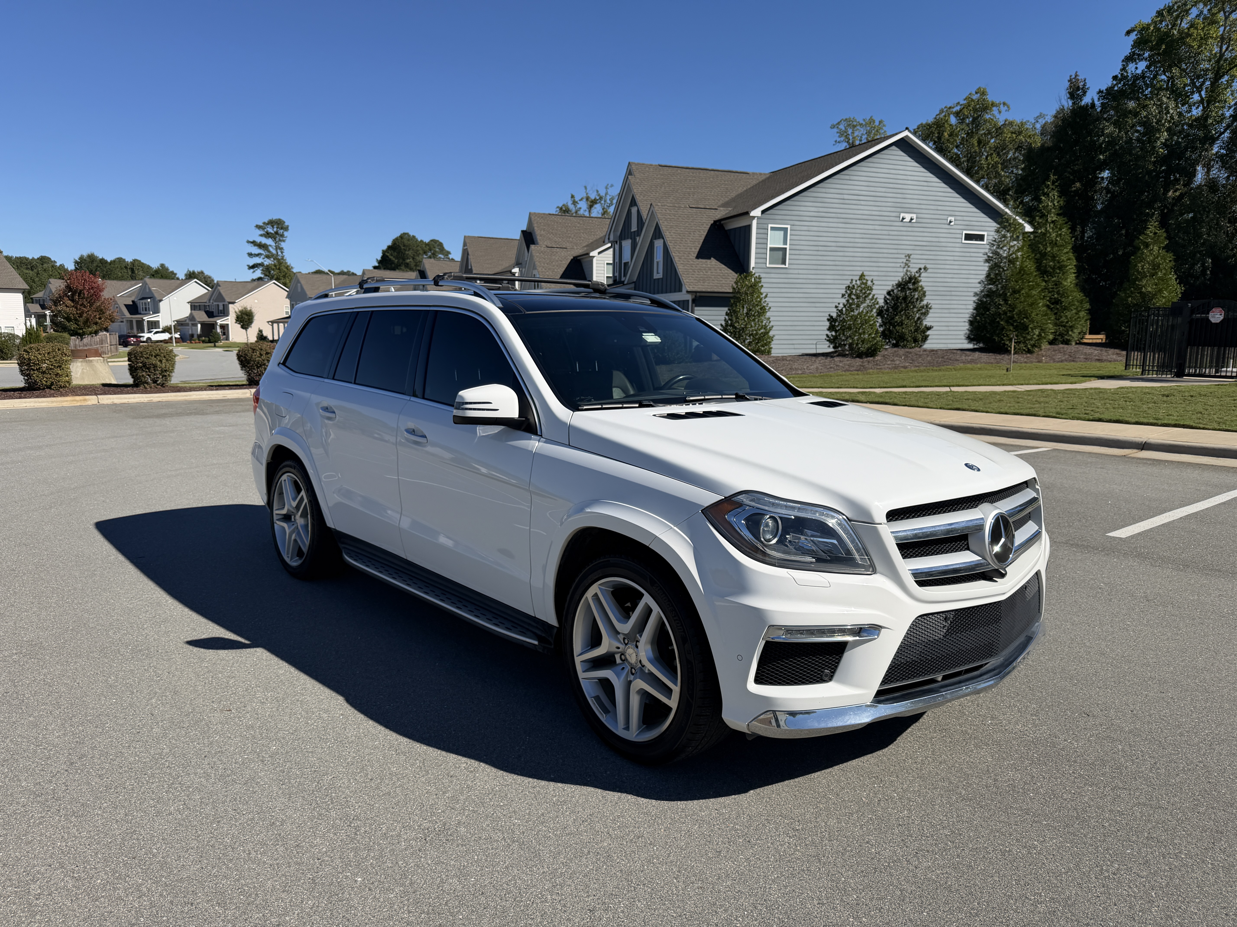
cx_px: 618
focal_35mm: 24
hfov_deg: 71.6
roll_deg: -0.5
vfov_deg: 56.8
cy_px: 464
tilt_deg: -8.7
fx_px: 858
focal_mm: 6.76
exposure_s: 1/6173
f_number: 1.78
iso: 80
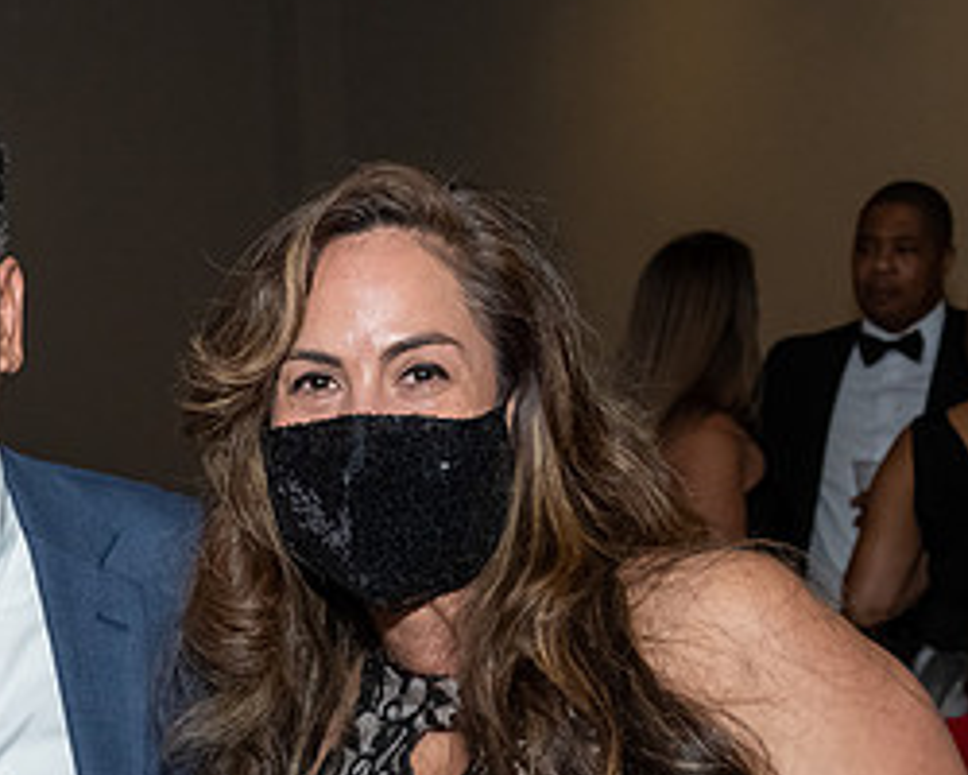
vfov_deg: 12.9
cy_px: 745
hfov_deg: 15.8
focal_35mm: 118
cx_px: -122
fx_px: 3381
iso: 500
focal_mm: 26
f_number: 7.1
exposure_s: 1/250
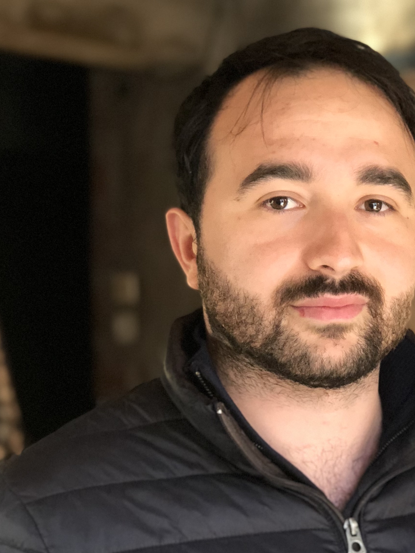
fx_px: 1614
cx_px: 346
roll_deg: -0.4
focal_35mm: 101
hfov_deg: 14.5
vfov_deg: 19.3
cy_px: 418
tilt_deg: -4.6
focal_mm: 6.6
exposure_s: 1/50
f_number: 2.8
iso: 640
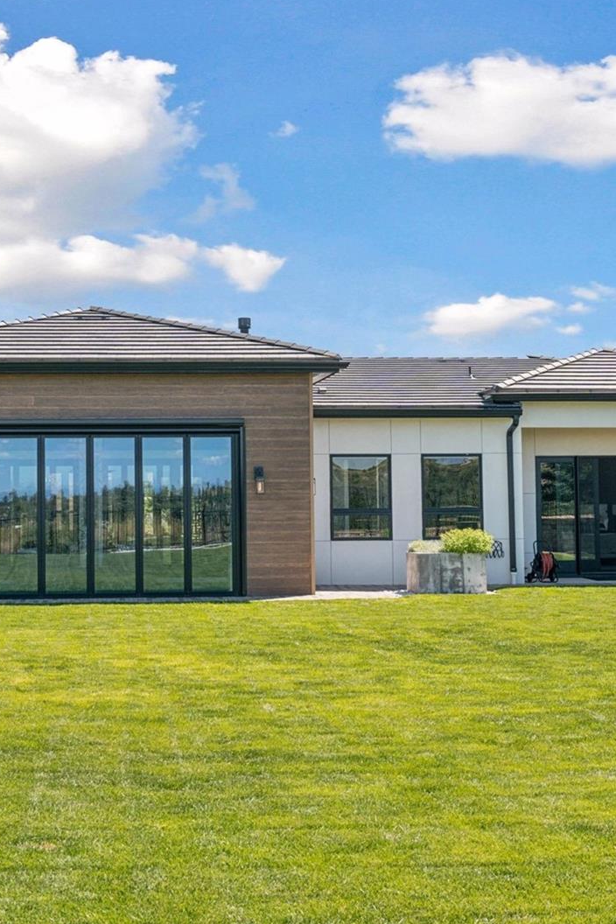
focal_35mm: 53
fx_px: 1360
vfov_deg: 37.5
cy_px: 460
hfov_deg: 25.4
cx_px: 211
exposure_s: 1/250
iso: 400
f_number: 9
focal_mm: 35
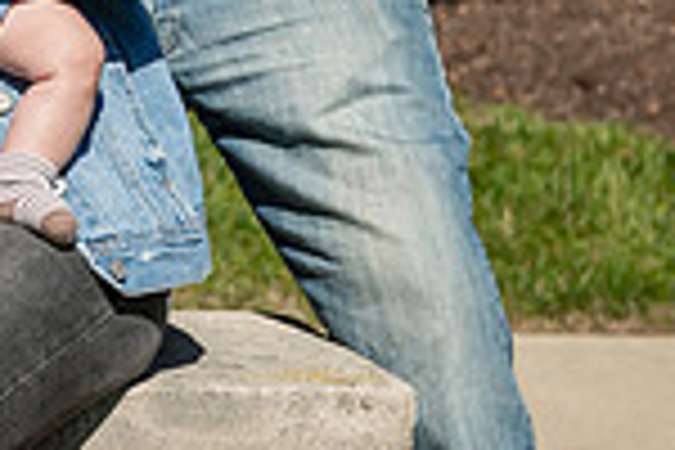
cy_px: -236
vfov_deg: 6.4
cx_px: -472
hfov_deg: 9.3
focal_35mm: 213
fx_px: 3993
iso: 50
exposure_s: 1/640
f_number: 4
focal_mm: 55
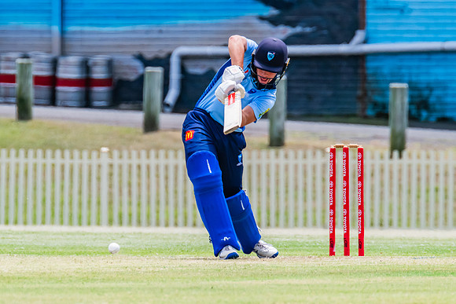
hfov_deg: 2.0
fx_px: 12765
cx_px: 220
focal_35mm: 1008
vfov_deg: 1.4
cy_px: 124
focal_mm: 600
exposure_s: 1/2000
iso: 800
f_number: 9
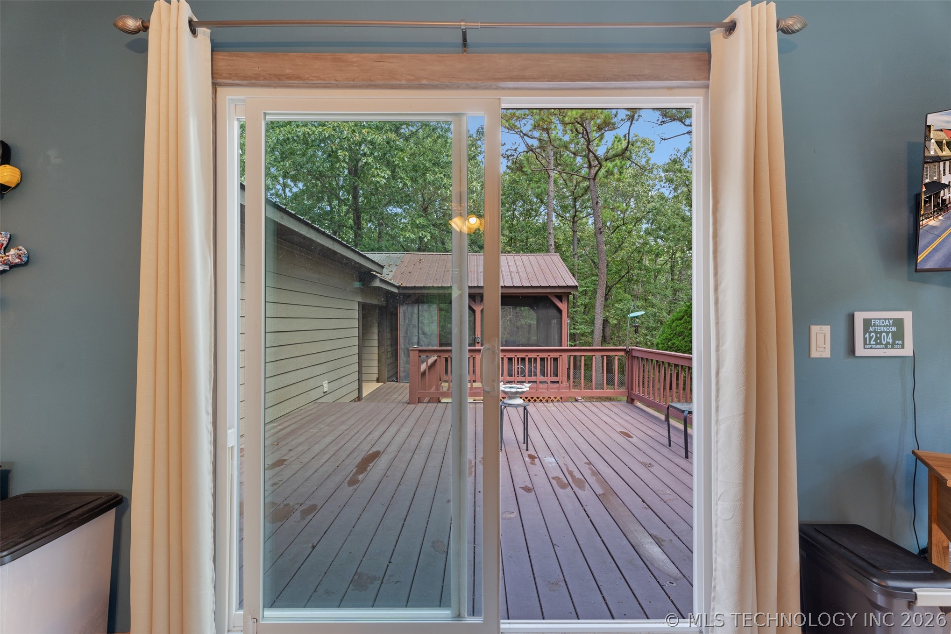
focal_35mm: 16
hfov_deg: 96.7
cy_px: 317
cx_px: 476
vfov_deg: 73.7
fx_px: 423
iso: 200
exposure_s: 1/1.25
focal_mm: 16
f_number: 9
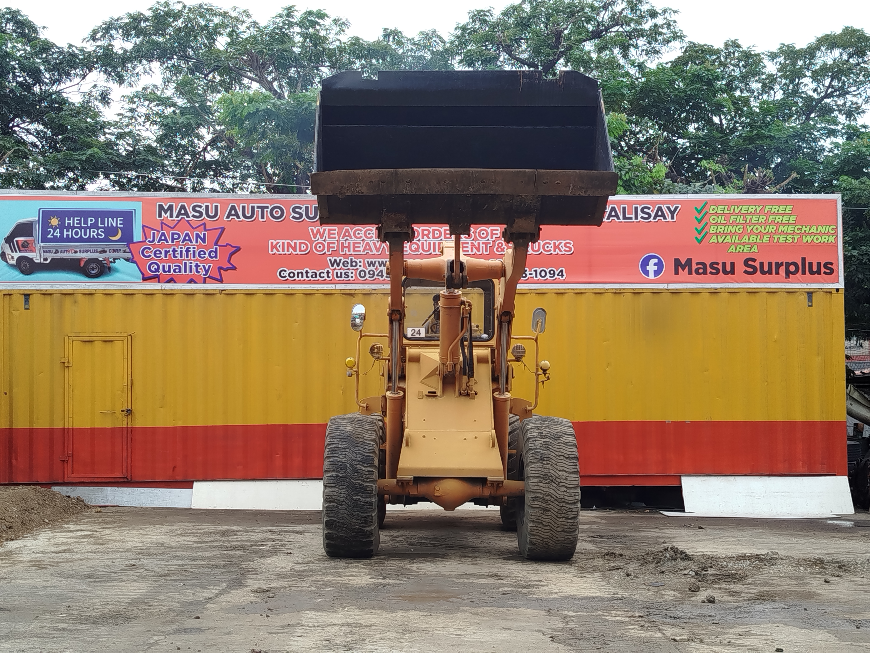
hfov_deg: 38.2
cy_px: 326
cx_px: 435
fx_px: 1257
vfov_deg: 29.1
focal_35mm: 50
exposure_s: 1/225
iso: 50
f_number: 1.7
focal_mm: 5.31
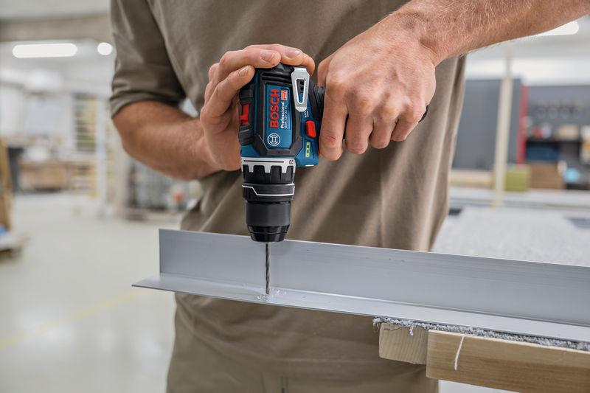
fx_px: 573
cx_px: 295
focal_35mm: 35
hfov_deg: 54.4
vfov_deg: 37.8
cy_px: 196
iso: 800
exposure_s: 1/50
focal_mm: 35
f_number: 3.5
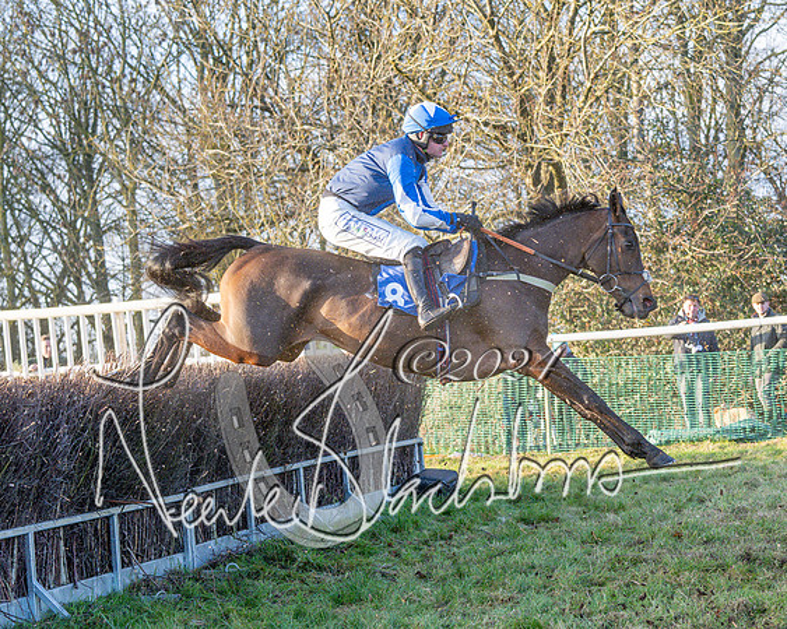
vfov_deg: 19.2
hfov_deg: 23.7
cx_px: 579
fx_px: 1854
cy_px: 354
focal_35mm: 80
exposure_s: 1/2000
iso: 800
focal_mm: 46
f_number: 2.8
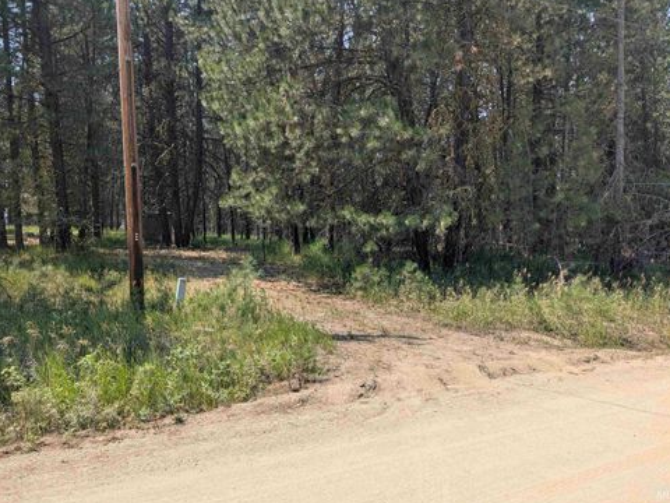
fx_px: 484
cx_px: 346
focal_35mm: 25
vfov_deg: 54.9
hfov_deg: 69.4
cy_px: 249
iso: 47
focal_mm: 6.81
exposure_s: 1/1397
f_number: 1.85
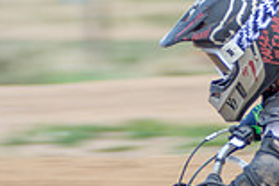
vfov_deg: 1.8
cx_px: 229
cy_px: 246
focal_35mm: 773
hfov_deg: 2.7
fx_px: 5990
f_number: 6.3
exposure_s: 1/160
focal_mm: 120
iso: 100
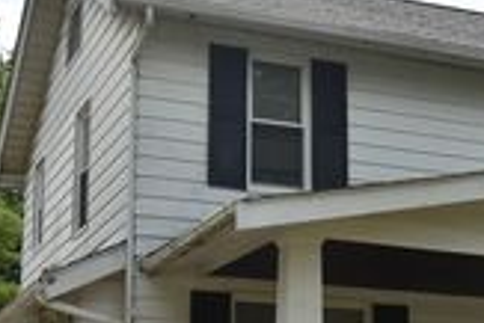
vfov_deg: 14.6
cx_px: 362
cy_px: 327
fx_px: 1238
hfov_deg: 21.9
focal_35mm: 92
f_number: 8
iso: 100
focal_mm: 20
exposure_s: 1/250
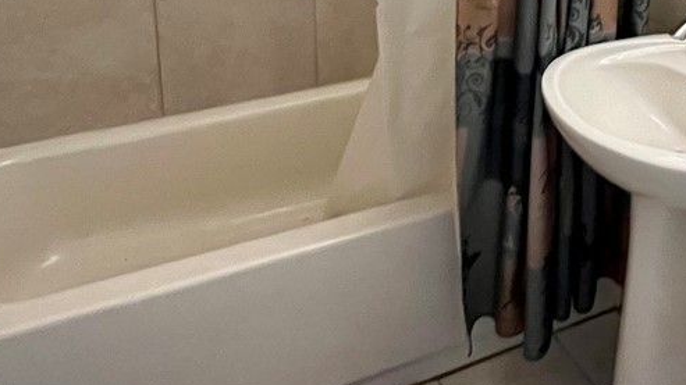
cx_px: 561
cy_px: -75
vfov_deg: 23.7
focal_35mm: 46
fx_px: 837
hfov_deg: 42.4
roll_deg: -2.7
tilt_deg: -15.8
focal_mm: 1.57
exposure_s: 1/60
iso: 1000
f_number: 1.8
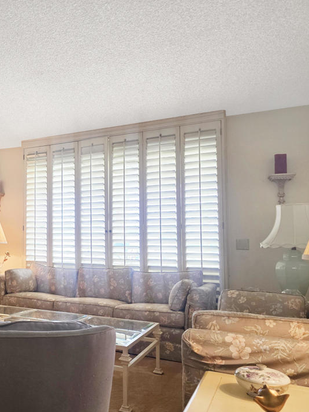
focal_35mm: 33
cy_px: 220
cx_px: 19
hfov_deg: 39.2
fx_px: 393
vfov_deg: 55.3
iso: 125
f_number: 1.7
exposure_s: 1/120
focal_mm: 6.3
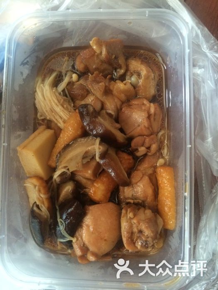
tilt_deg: -83.9
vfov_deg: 61.7
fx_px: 244
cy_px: 145
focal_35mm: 29
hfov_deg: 48.2
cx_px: 109
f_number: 2.2
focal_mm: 4.15
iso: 250
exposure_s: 1/24
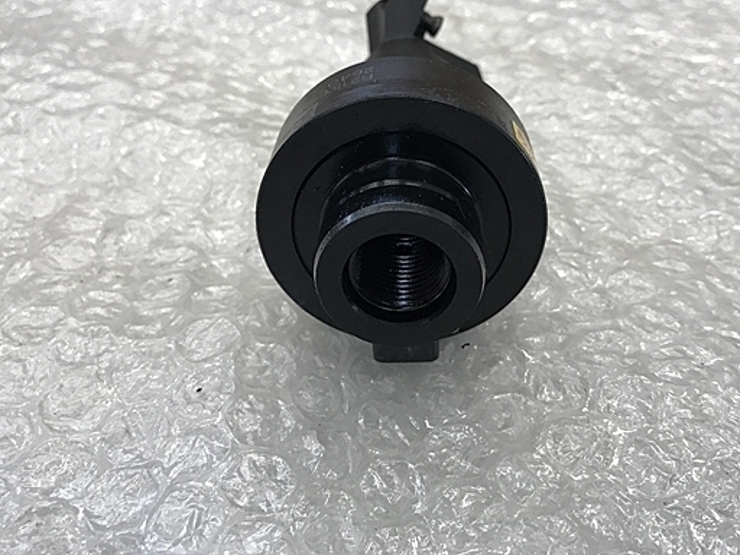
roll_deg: -1.9
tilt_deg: -40.0
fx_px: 748
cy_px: 230
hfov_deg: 52.5
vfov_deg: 40.6
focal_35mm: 35
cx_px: 409
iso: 25
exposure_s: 1/40
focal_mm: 3.99
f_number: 1.8
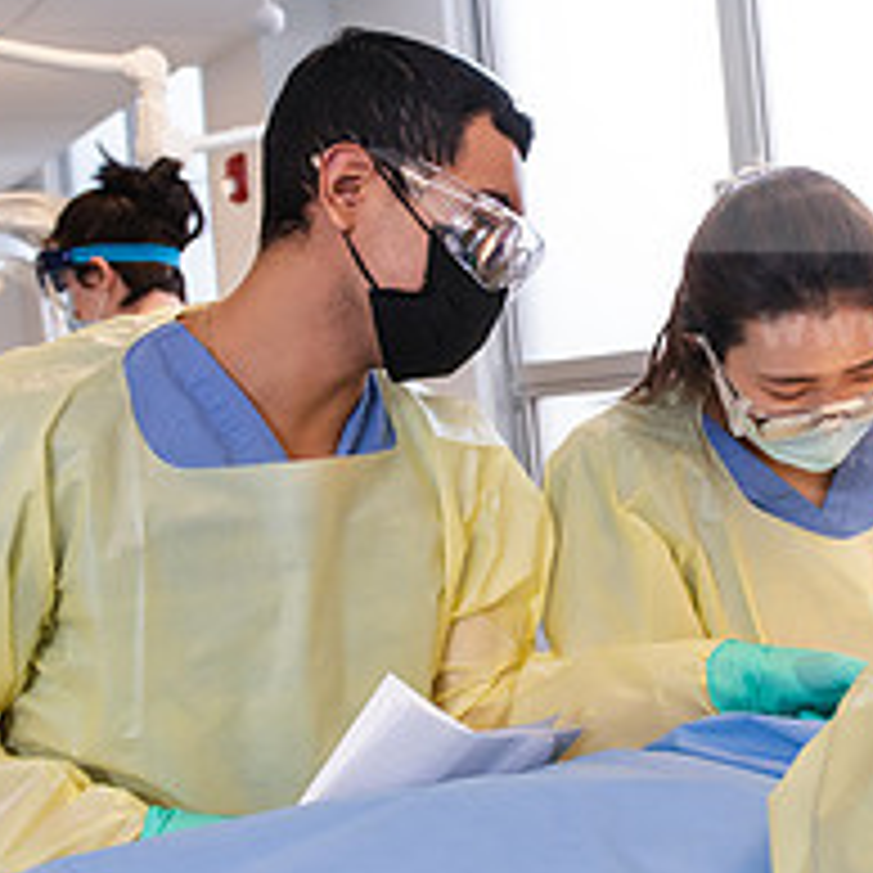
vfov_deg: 28.2
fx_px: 1740
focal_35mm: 61
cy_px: 421
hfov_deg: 28.0
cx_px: 554
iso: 500
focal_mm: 24
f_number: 4
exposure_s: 1/200
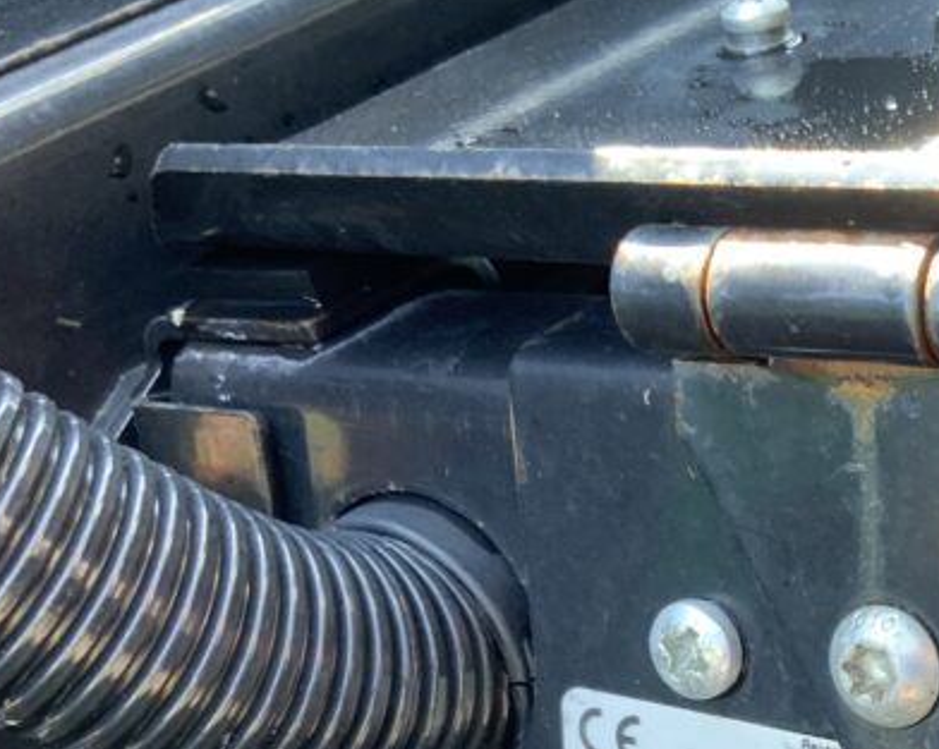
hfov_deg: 24.4
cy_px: 787
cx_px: 965
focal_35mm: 74
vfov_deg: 19.9
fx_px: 2055
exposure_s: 1/75
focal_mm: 3
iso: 64
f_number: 1.8
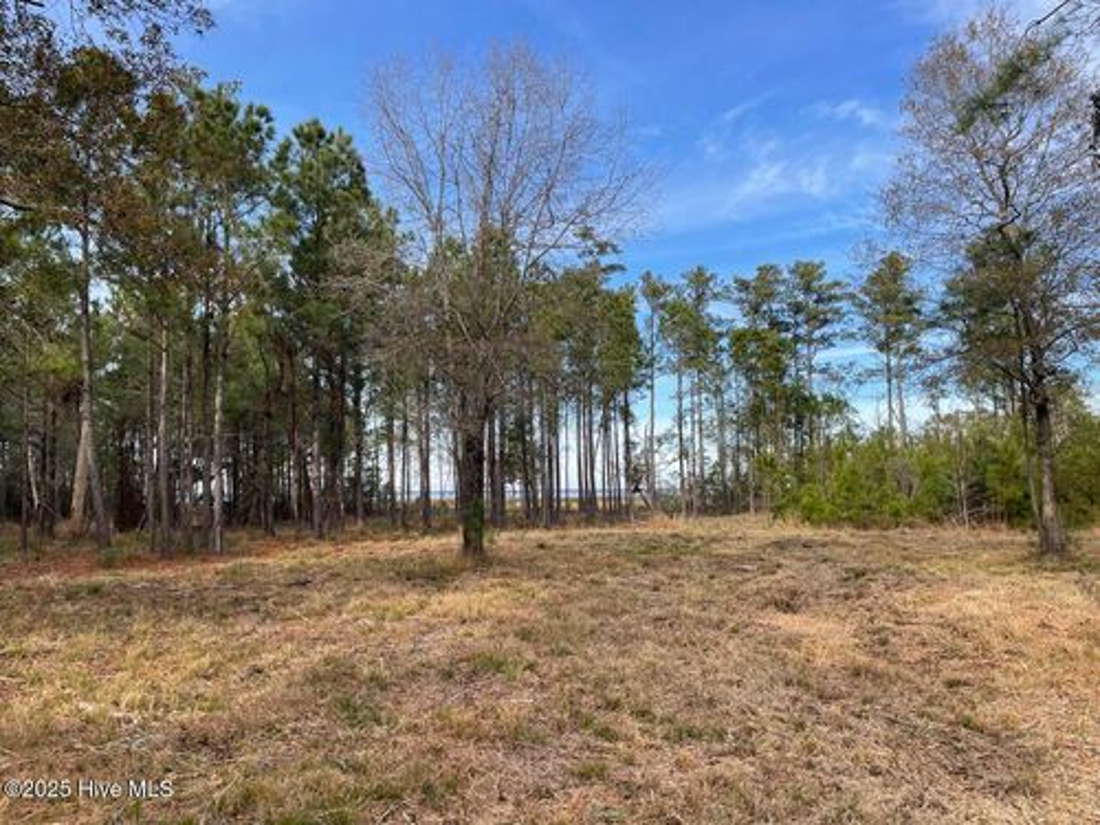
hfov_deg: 67.3
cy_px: 412
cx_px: 550
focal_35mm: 26
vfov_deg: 53.1
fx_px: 826
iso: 32
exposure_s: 1/1416
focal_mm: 4.2
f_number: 1.6
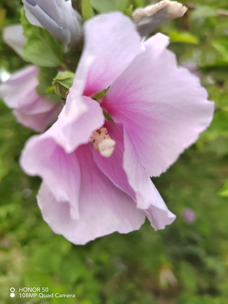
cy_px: 152
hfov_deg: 58.9
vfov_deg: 73.9
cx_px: 114
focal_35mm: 23
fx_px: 202
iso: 1055
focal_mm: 5.52
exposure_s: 1/100
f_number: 1.9
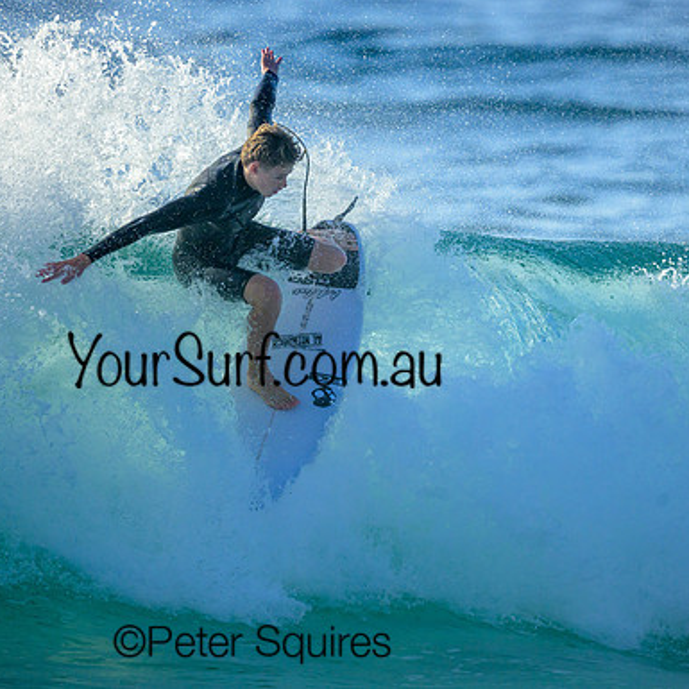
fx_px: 27225
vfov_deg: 1.4
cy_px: 383
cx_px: 345
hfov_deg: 1.4
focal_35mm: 1209
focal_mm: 800
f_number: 6.3
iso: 500
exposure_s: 1/2500
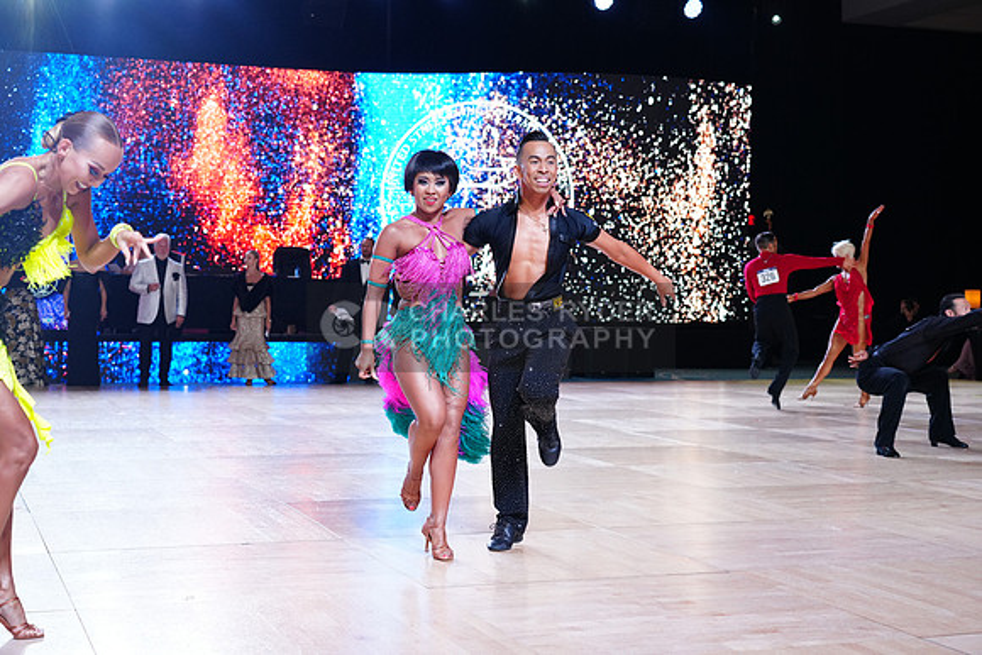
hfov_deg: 38.2
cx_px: 491
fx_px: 1419
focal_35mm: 52
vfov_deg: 26.0
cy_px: 328
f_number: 4.5
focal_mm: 52
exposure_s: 1/500
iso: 2000
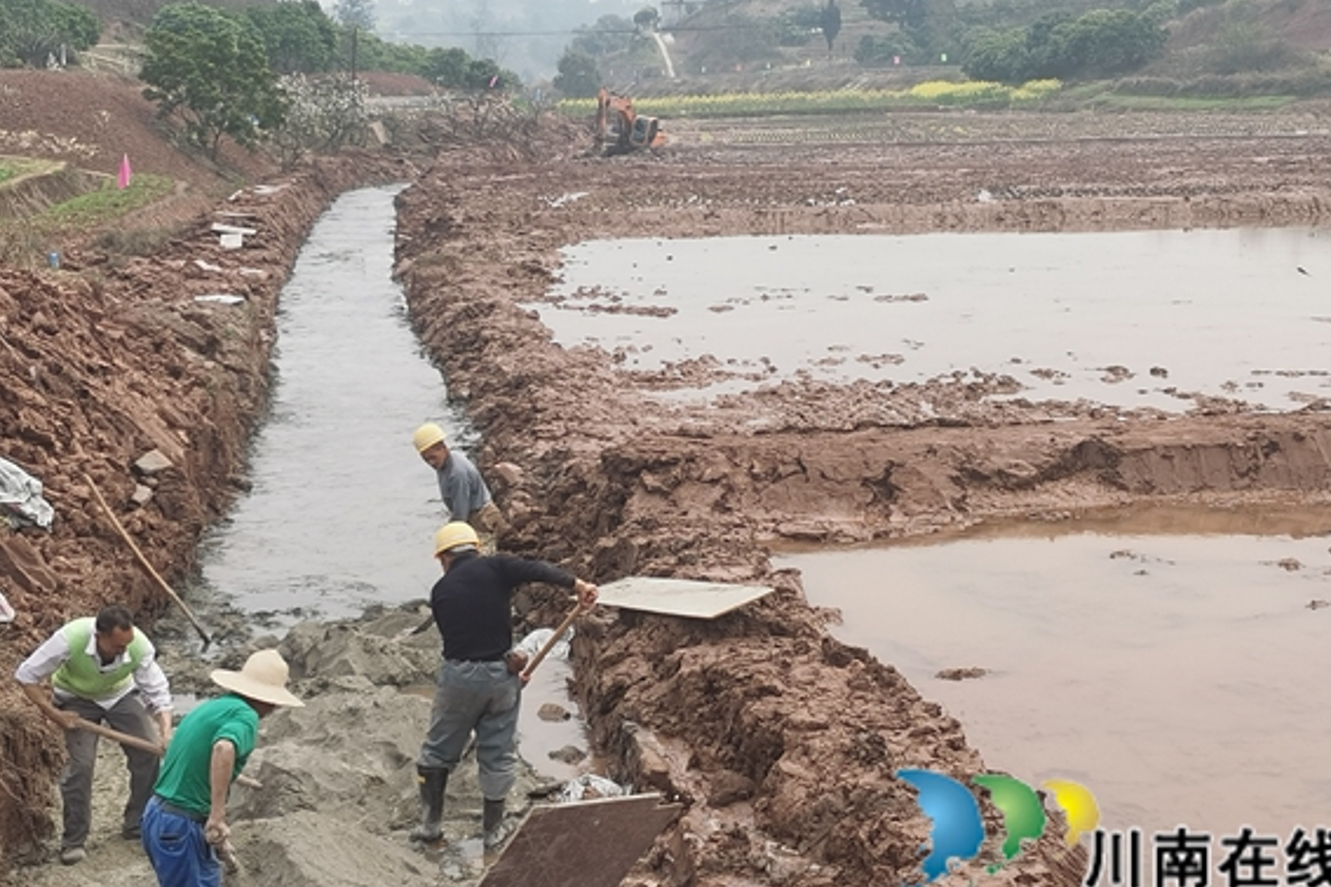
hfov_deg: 32.9
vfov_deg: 22.3
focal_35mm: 61
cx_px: 648
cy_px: 427
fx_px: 2255
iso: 50
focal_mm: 4.75
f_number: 1.8
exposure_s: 1/546
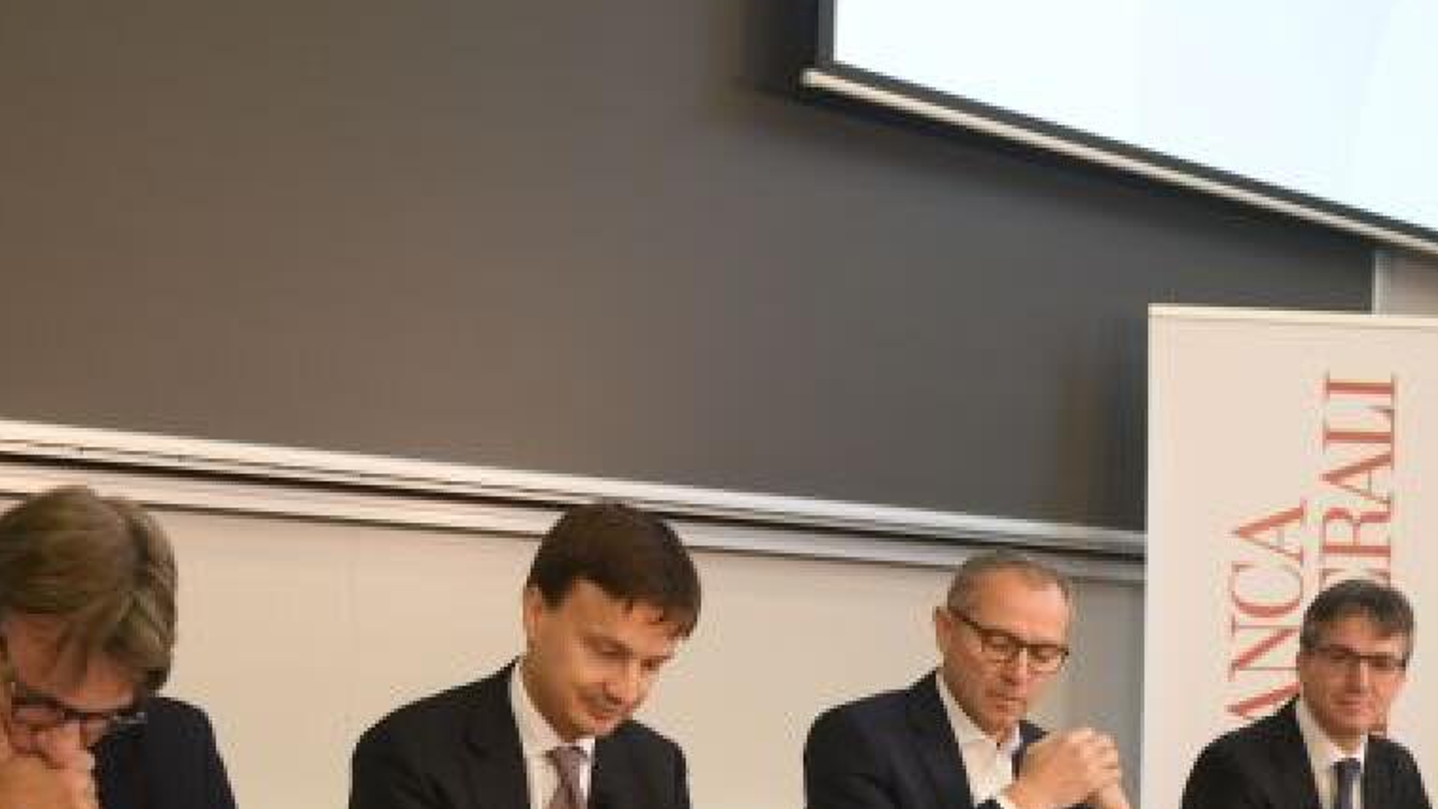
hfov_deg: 39.1
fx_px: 2021
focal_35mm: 53
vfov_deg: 22.2
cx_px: 618
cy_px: 712
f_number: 4
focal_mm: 32
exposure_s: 1/100
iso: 1250
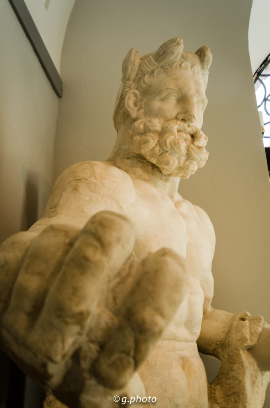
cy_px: 204
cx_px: 135
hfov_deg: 35.3
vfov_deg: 51.4
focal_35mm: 38
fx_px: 424
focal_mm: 25
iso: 200
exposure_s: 1/125
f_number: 6.3
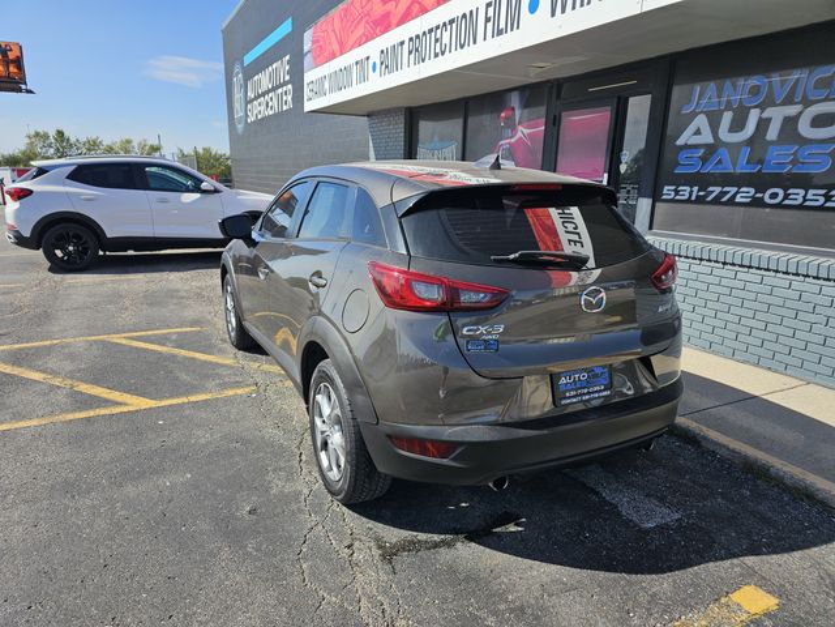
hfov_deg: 73.9
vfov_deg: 58.9
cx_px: 418
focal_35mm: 23
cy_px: 314
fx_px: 555
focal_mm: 6.3
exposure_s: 1/740
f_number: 1.7
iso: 10
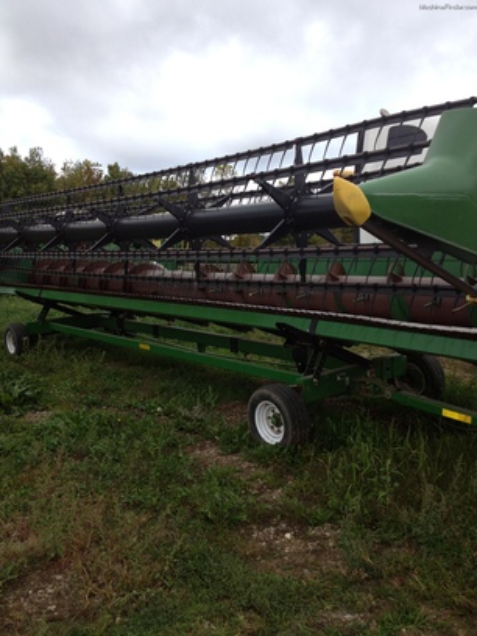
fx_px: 643
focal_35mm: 35
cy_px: 318
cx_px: 238
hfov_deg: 40.7
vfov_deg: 52.6
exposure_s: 1/442
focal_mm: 4.28
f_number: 2.4
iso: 50
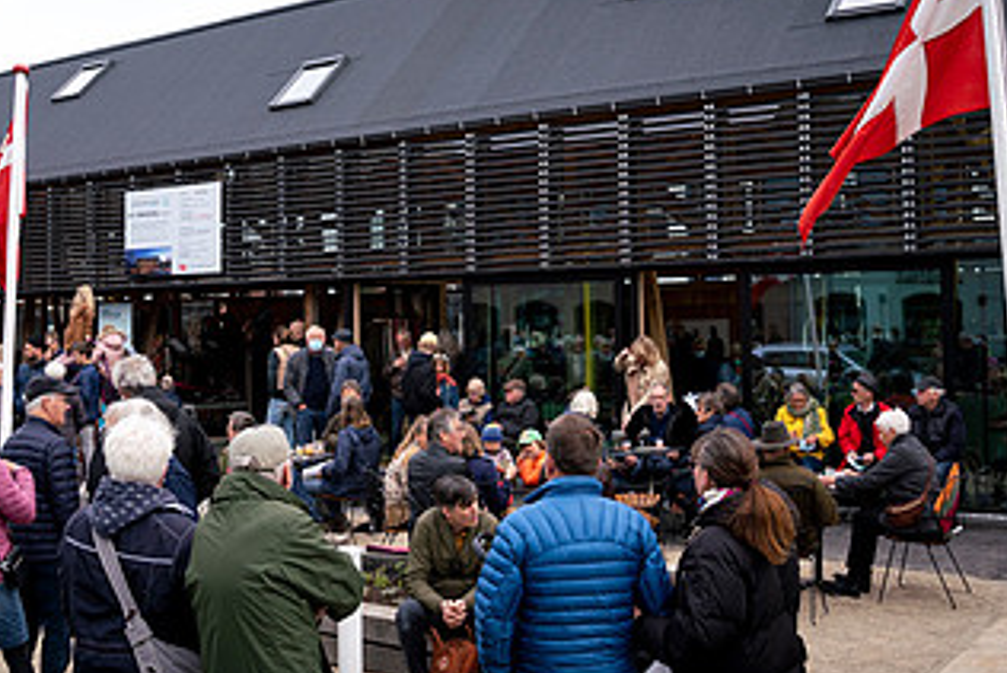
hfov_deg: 44.5
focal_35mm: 44
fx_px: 1231
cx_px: 468
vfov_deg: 30.4
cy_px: 263
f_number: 5
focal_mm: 24
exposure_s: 1/800
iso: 400
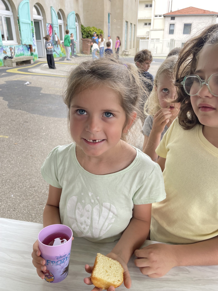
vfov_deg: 67.3
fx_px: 218
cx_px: 109
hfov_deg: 53.1
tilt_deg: -24.6
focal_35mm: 26
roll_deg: +1.6
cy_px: 146
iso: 32
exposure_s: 1/262
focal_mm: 4.2
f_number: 1.6
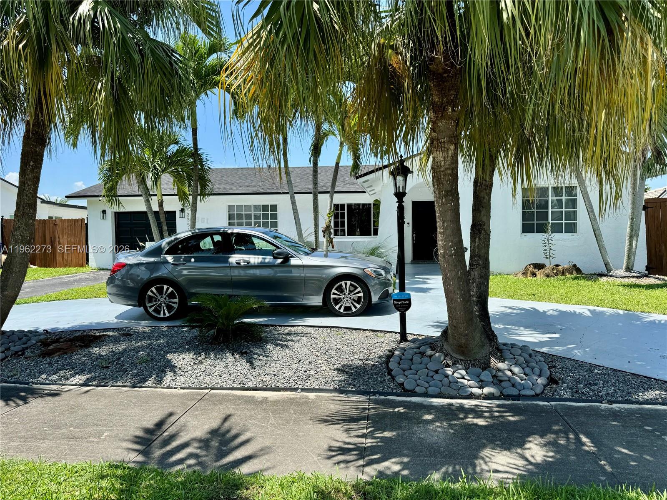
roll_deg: +0.4
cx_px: 334
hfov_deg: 71.6
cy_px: 250
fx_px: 462
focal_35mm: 24
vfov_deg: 56.8
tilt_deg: -4.1
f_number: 1.78
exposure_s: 1/2710
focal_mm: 6.76
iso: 80
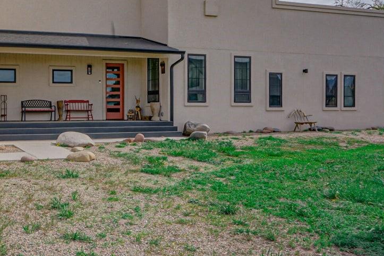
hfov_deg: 48.7
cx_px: 25
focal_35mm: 34
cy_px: 114
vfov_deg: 38.8
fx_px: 363
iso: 400
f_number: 11
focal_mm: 16
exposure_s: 1/750
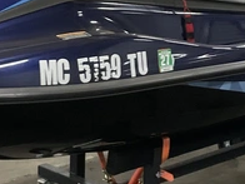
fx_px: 786
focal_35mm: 111
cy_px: 59
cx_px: 152
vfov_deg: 13.3
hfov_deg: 17.7
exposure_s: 1/60
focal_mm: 3
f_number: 1.8
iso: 200
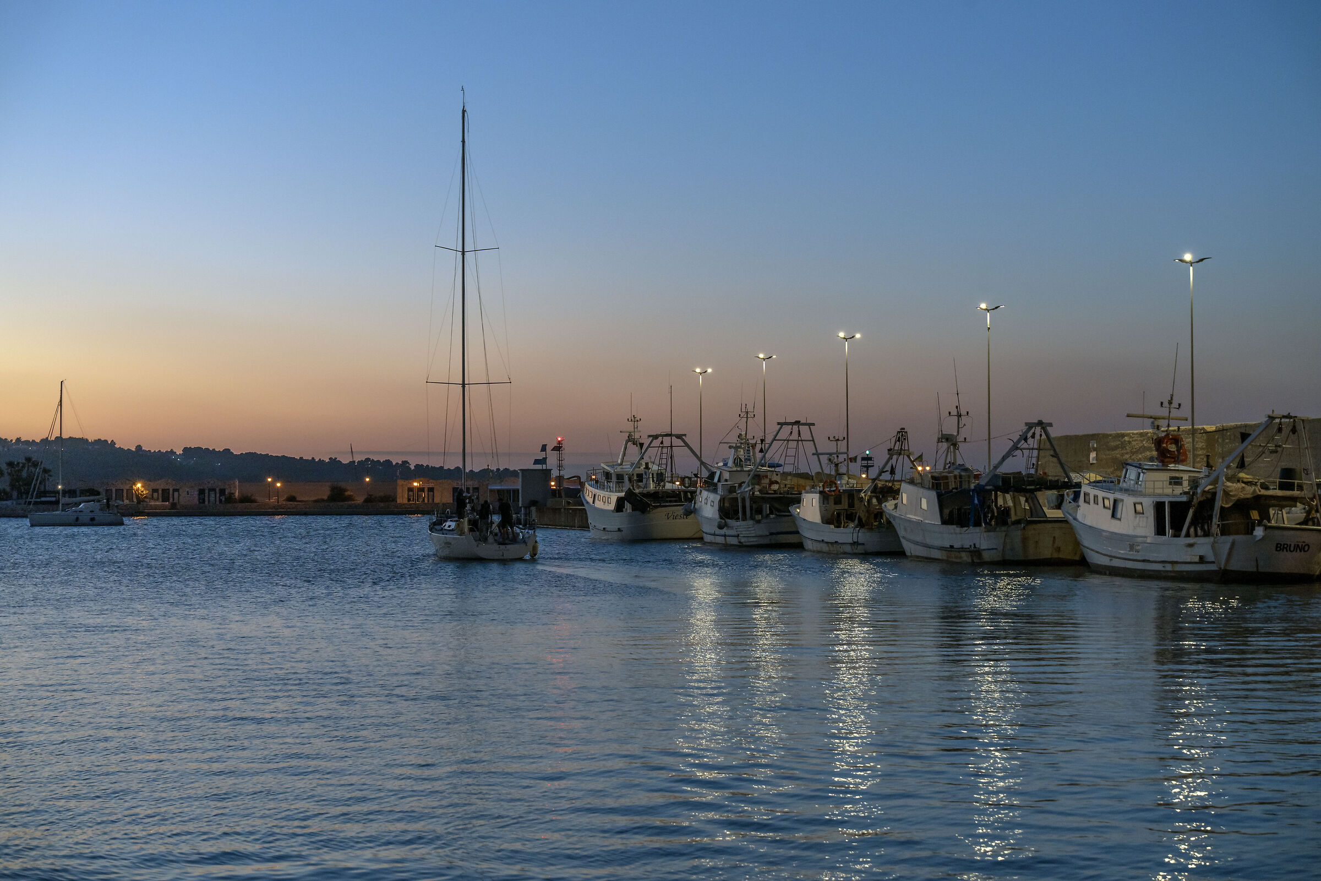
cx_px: 660
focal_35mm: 70
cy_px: 440
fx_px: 2568
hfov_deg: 28.8
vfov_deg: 19.5
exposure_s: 1/60
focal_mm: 70
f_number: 6.3
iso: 1600
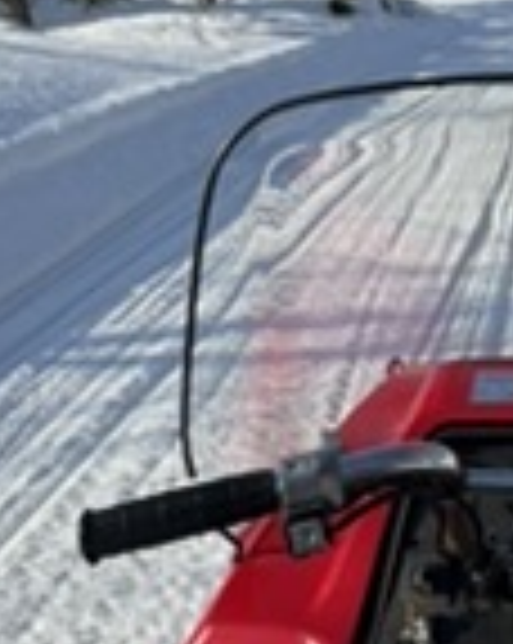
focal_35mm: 46
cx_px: 576
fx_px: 875
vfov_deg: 39.9
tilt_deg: -16.9
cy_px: 216
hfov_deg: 29.2
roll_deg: -1.2
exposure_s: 1/2770
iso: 50
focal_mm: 2.22
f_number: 2.2
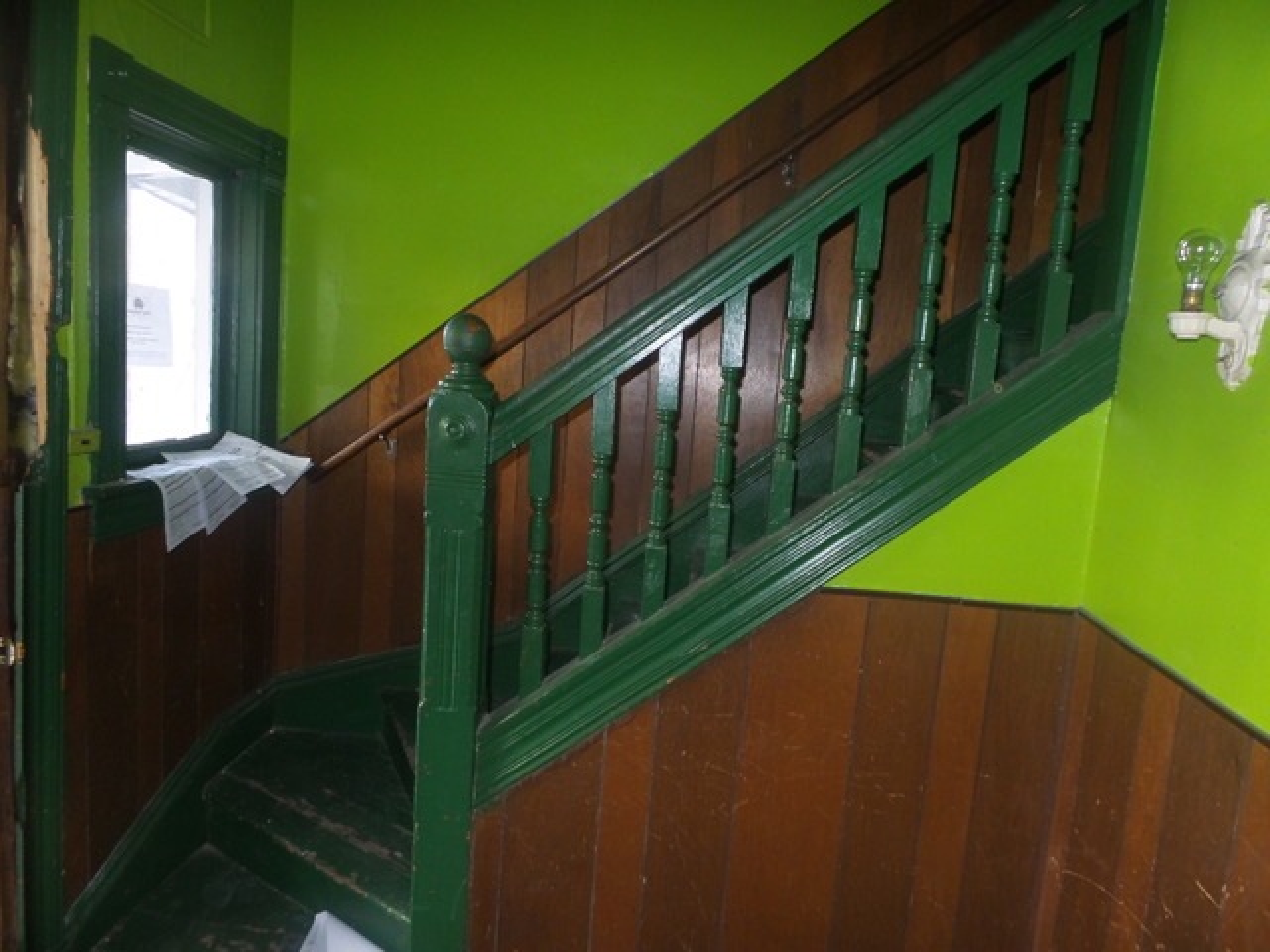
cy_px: 476
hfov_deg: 73.9
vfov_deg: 58.9
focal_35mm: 23
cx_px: 635
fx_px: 844
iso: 250
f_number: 2.8
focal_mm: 4.1
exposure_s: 1/30
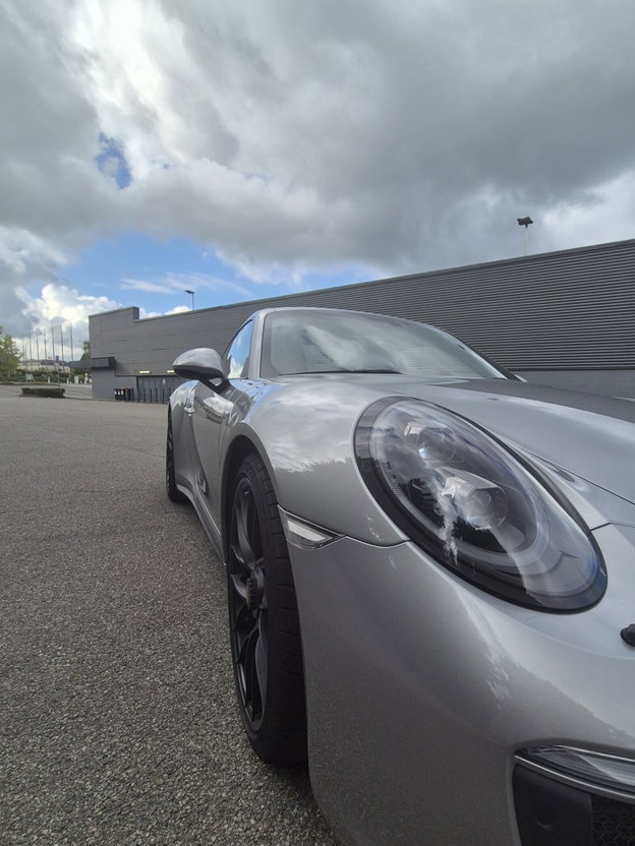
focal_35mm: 16
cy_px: 441
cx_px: 367
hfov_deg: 77.6
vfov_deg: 94.4
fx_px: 391
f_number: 2.2
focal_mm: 2.2
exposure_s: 1/1776
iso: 50
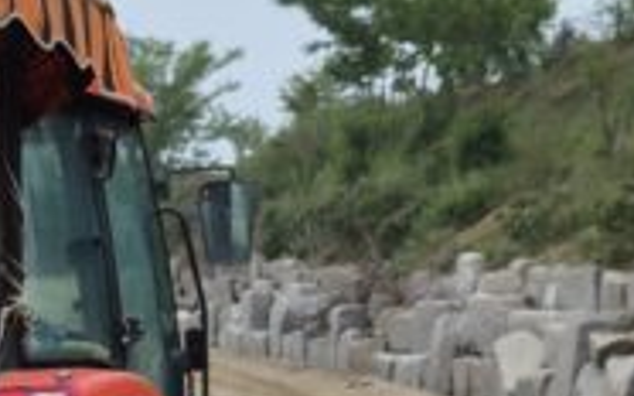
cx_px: 44
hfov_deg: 15.4
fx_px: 2314
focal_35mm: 134
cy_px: 642
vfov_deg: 9.4
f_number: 1.8
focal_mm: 5.4
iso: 80
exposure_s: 1/4288
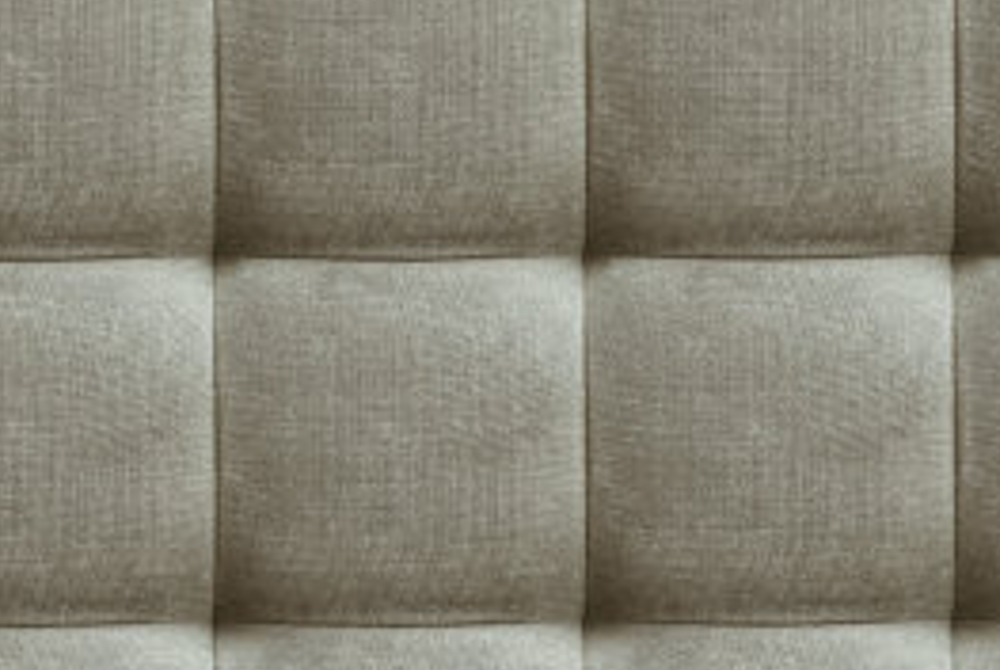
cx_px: 791
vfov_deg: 15.7
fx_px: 2392
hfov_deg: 23.3
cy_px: 46
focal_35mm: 86
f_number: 5
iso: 200
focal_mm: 37
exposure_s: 1/100
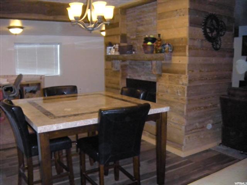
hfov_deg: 52.6
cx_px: 124
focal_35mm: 35
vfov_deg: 40.7
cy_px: 92
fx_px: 250
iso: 800
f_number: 3.8
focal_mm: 5.9
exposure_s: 1/60
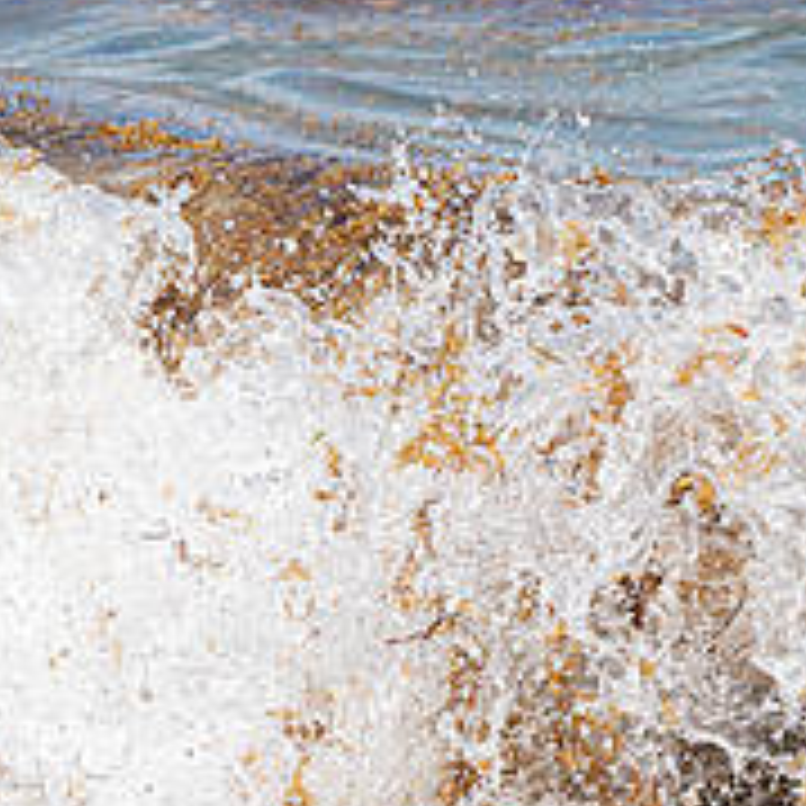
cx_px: 455
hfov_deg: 3.0
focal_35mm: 584
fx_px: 15384
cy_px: 732
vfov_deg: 3.0
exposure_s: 1/1250
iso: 640
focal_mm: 212
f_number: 10
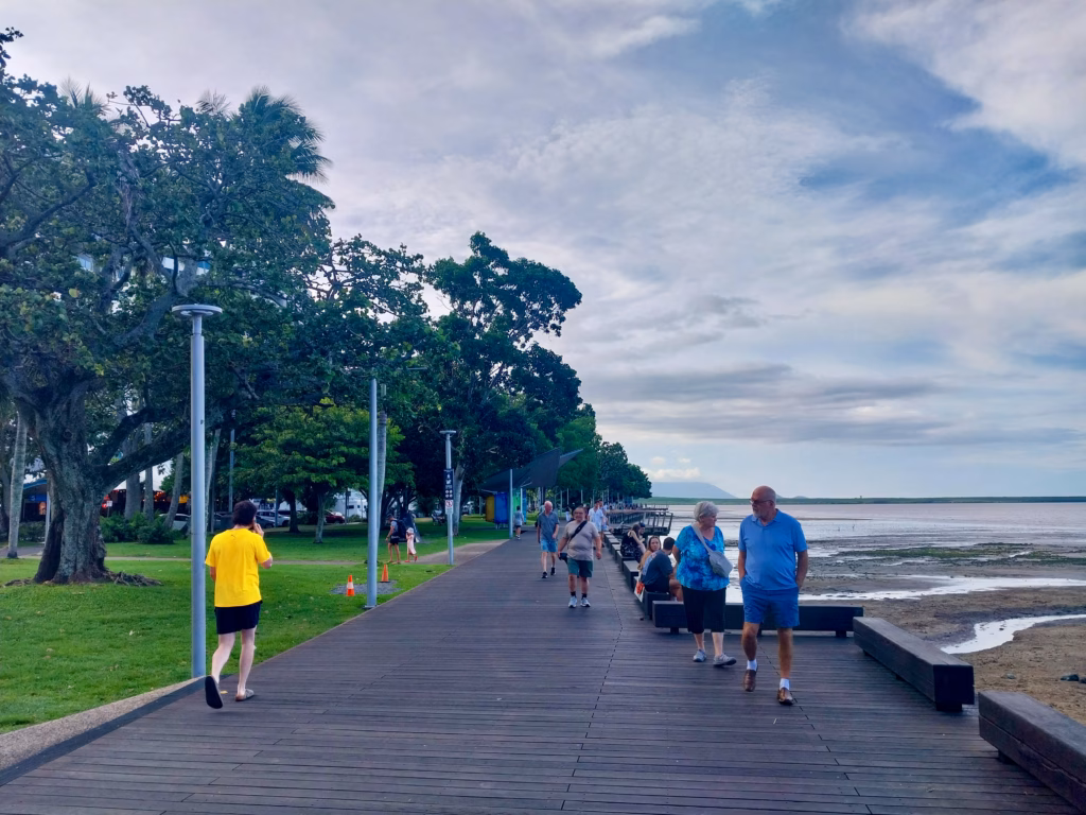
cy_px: 408
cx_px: 543
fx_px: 816
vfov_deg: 53.1
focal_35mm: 26
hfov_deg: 67.3
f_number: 1.8
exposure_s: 1/431
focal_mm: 4
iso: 20
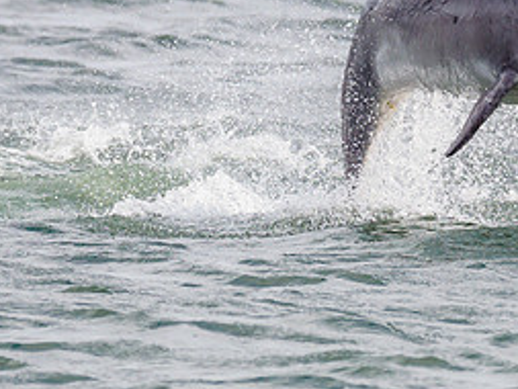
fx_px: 26484
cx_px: 530
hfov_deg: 1.1
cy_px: 62
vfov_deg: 0.8
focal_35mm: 1769
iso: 400
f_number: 4.5
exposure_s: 1/2000
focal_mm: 300
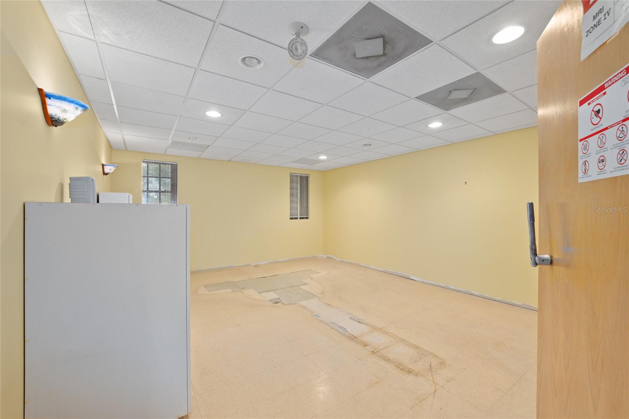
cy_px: 210
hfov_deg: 104.3
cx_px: 314
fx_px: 245
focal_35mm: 14
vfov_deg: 81.2
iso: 400
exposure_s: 1/2
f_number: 7.1
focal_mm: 14
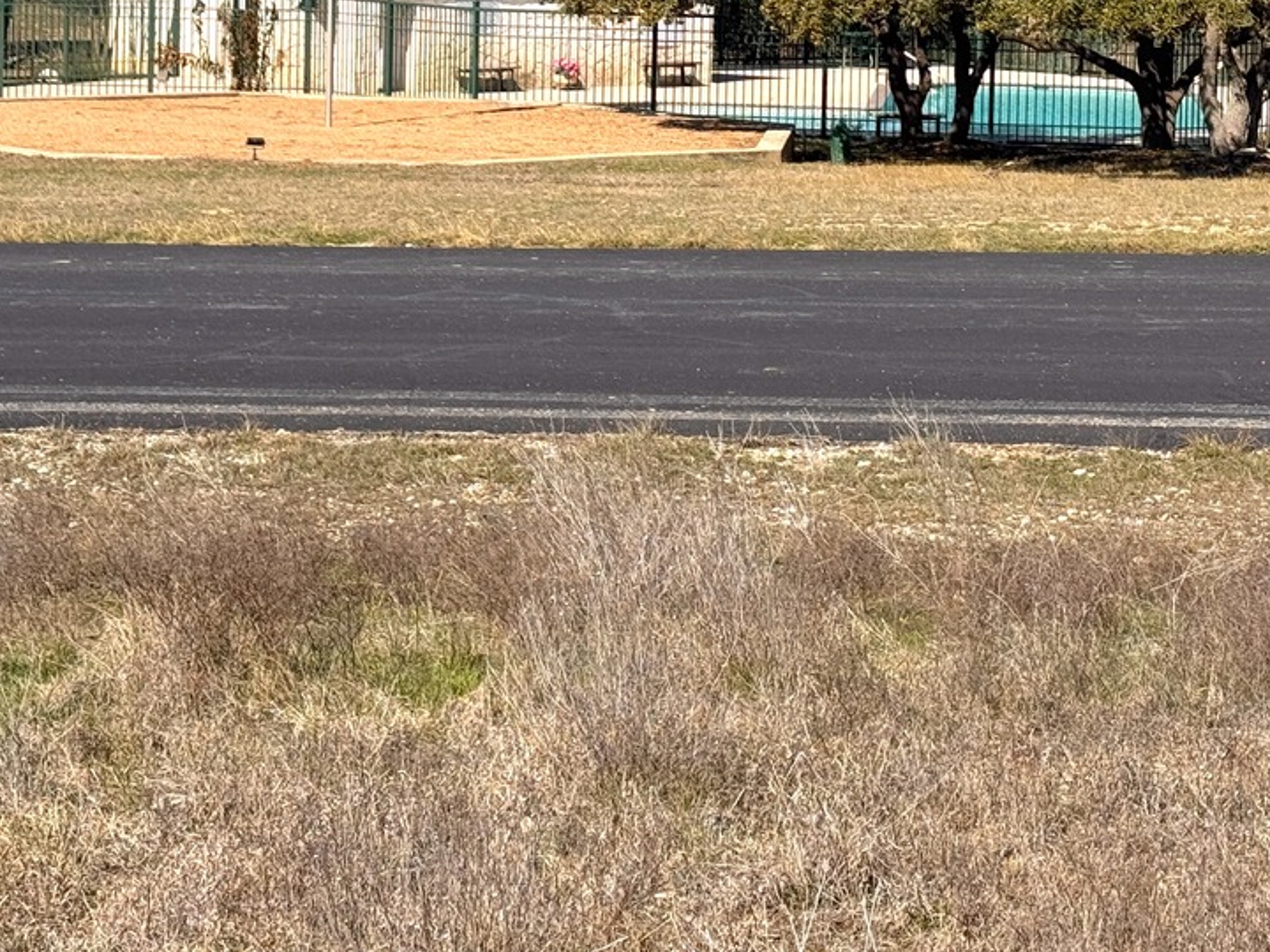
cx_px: 796
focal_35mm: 96
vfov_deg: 15.1
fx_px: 3522
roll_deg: -1.2
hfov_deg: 20.4
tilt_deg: -2.9
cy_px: 11
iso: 64
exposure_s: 1/4608
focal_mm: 6.76
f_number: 1.78
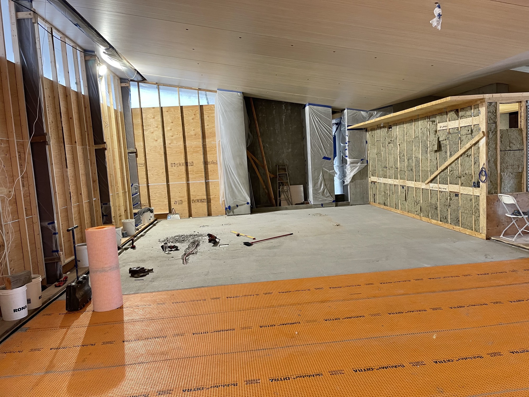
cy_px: 198
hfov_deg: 67.3
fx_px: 397
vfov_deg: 53.1
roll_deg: +4.6
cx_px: 264
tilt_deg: -5.0
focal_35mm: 26
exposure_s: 1/60
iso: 200
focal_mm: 5.1
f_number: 1.6
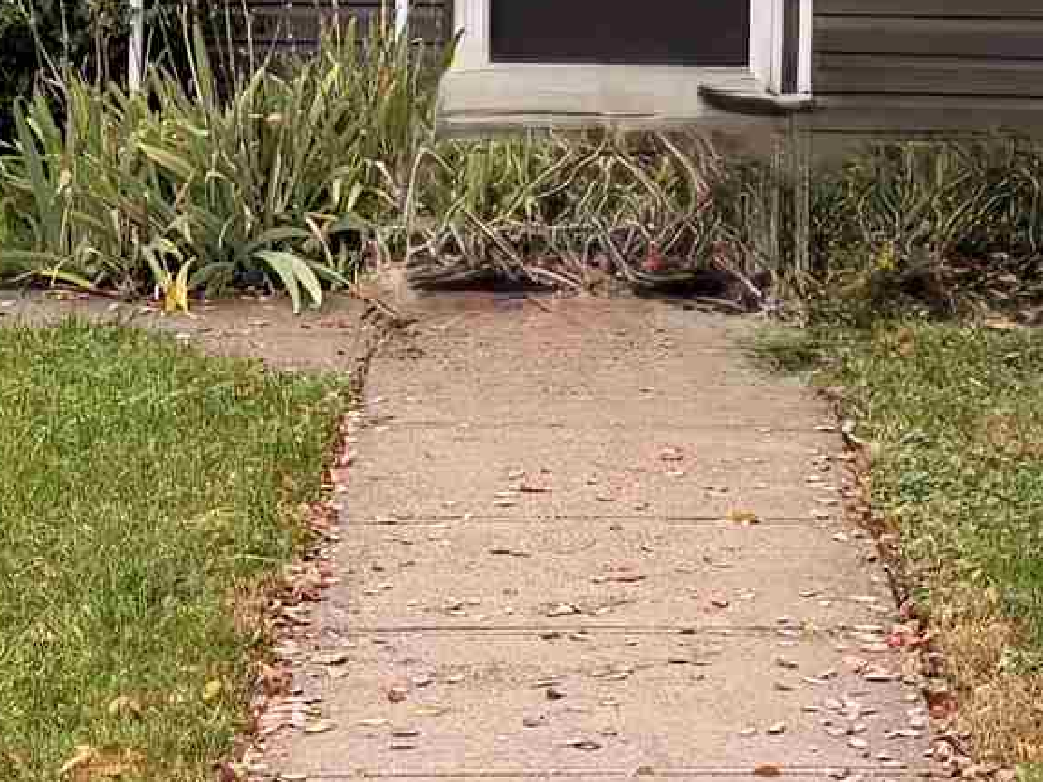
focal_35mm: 128
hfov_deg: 15.4
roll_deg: -0.7
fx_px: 3857
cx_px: 668
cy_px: -107
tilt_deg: -3.9
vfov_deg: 11.4
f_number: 1.78
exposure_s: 1/665
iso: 100
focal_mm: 6.76
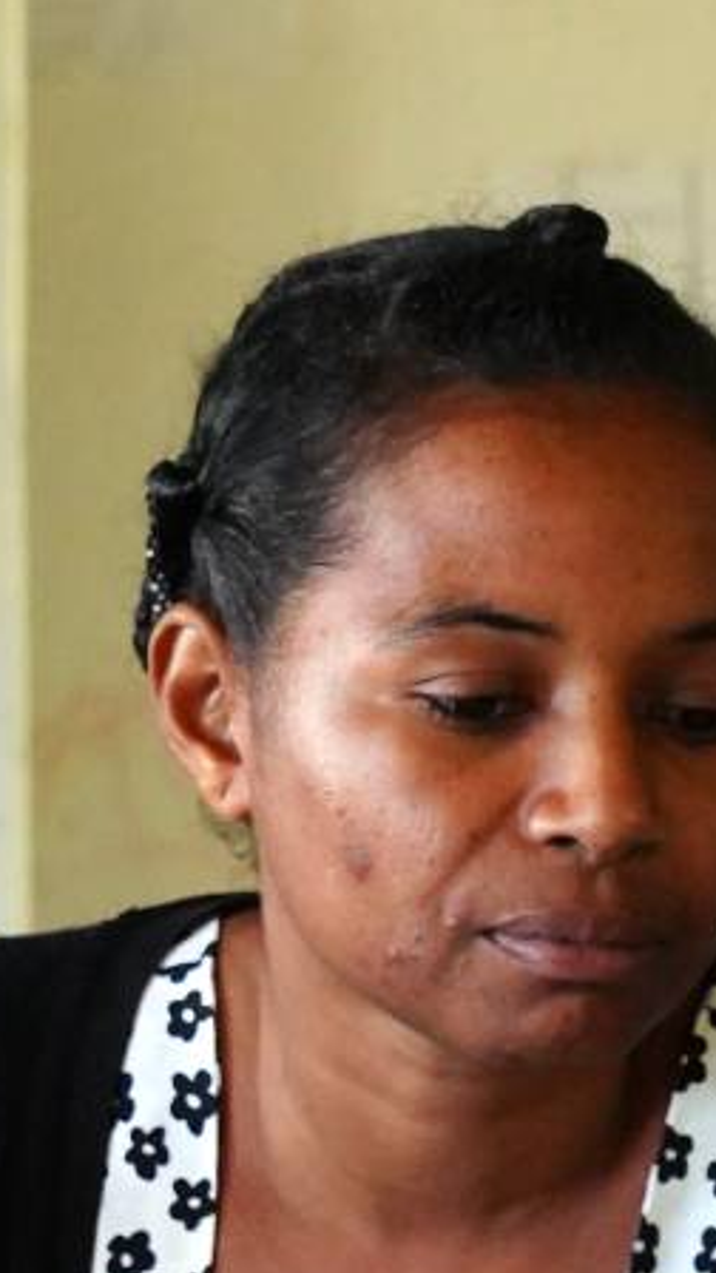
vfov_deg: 7.2
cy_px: 1372
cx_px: 990
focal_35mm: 299
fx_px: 10092
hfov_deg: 4.0
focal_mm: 64
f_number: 5.6
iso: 4000
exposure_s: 1/250
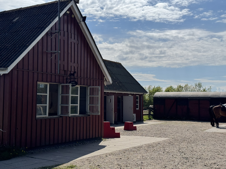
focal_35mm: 48
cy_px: 84
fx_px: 313
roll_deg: -0.9
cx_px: 113
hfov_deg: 39.7
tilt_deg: +3.6
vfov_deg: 30.3
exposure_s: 1/15385
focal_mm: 6.76
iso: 80
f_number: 1.78
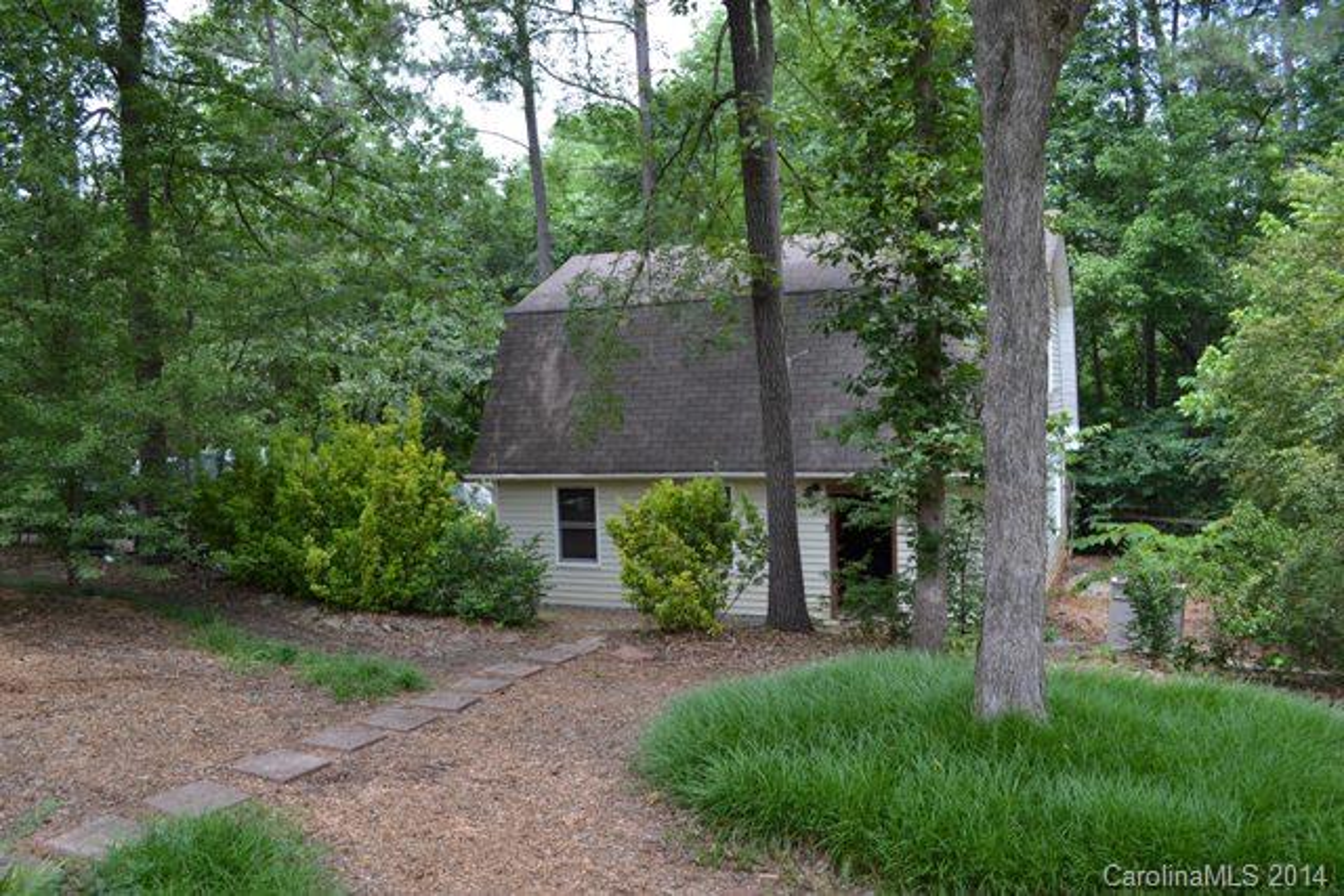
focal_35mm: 27
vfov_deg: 48.0
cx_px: 672
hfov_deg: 67.4
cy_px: 448
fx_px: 1008
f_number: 5.6
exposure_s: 1/125
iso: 140
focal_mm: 18
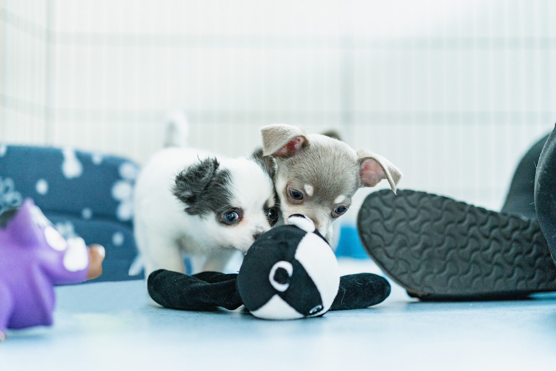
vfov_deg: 24.6
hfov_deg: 36.2
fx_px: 849
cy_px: 186
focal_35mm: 55
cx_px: 278
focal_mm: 55
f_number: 2.2
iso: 3200
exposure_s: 1/250
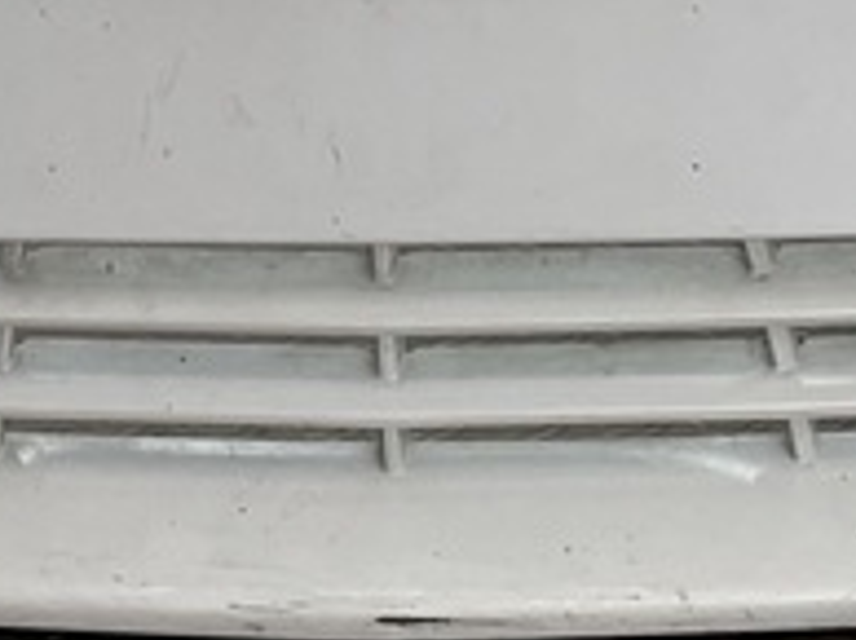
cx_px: 463
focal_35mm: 151
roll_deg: +0.2
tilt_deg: -6.3
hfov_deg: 13.1
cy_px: -494
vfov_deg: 9.4
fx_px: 3729
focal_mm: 3
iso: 16
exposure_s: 1/266
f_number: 1.8
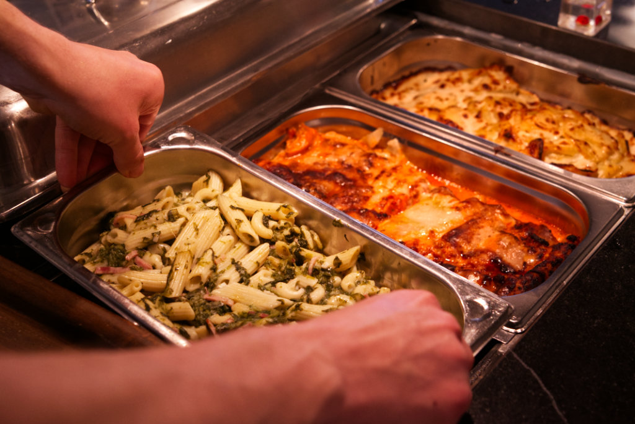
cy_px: 212
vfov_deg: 26.5
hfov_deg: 38.8
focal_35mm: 51
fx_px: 900
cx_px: 318
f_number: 6.3
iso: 2500
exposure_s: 1/125
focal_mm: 51
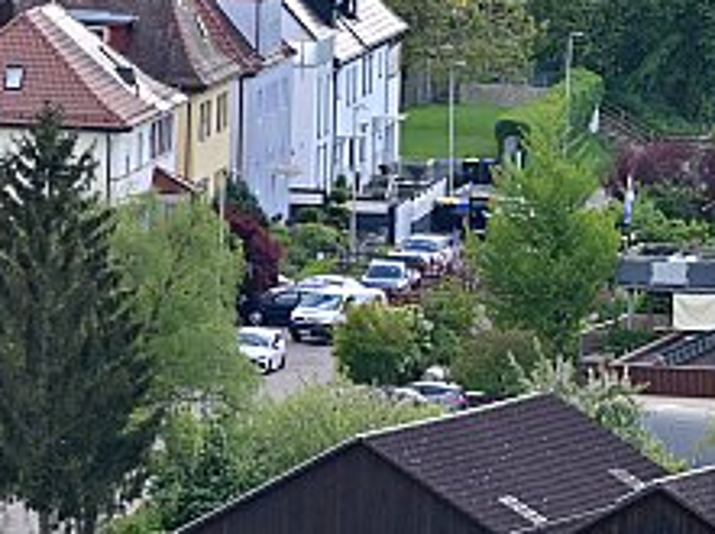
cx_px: 262
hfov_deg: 2.8
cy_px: -29
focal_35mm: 706
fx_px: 14559
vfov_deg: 2.1
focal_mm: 135
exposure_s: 1/1250
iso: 64
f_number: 1.8
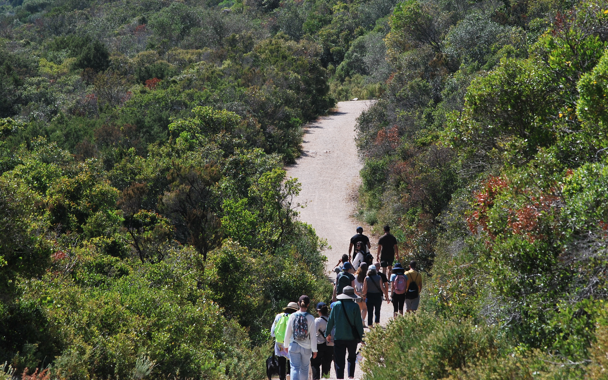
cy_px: 165
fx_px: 3754
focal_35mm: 227
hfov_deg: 9.3
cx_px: 315
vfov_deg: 5.8
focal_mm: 135
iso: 200
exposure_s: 1/200
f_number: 10
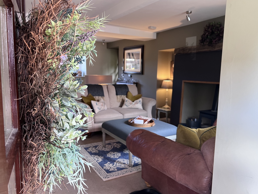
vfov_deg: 51.4
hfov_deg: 65.3
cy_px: 98
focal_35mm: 27
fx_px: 201
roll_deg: -1.2
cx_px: 128
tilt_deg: -7.9
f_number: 1.5
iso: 125
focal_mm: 5.7
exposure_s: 1/78
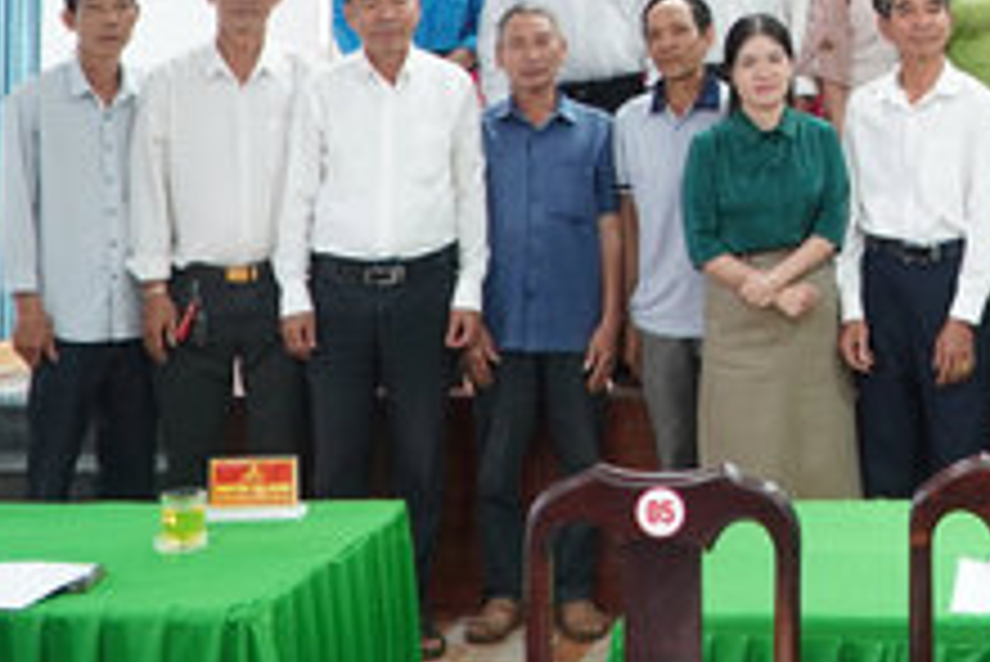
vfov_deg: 16.3
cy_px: -104
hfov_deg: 23.2
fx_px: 2229
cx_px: 1152
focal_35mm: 81
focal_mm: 22
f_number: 4
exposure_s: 1/40
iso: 800
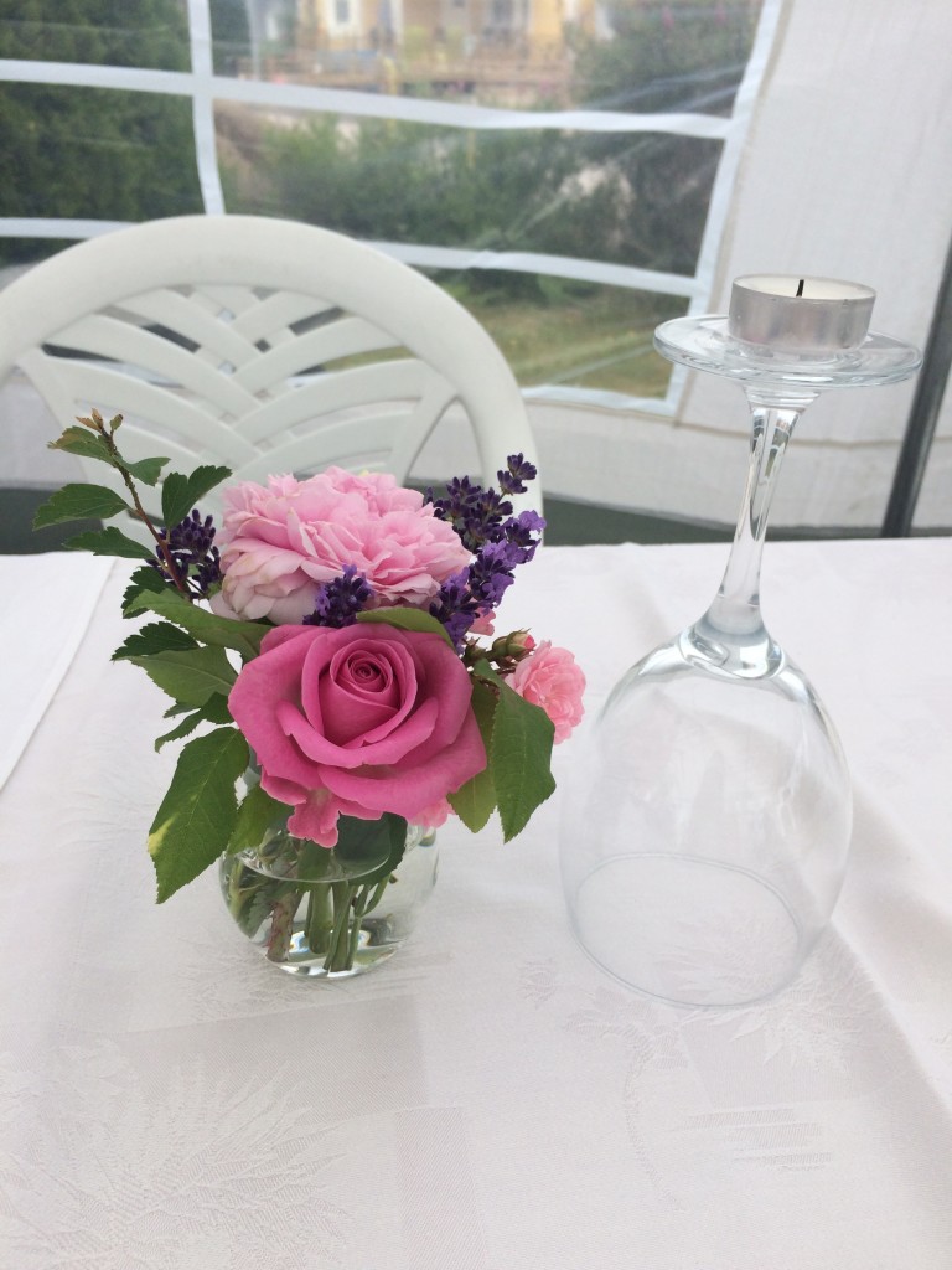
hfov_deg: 48.2
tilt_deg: -29.9
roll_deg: +2.2
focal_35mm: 29
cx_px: 476
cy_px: 635
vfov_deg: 61.7
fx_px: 1063
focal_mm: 4.15
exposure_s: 1/1282
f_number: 2.2
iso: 32
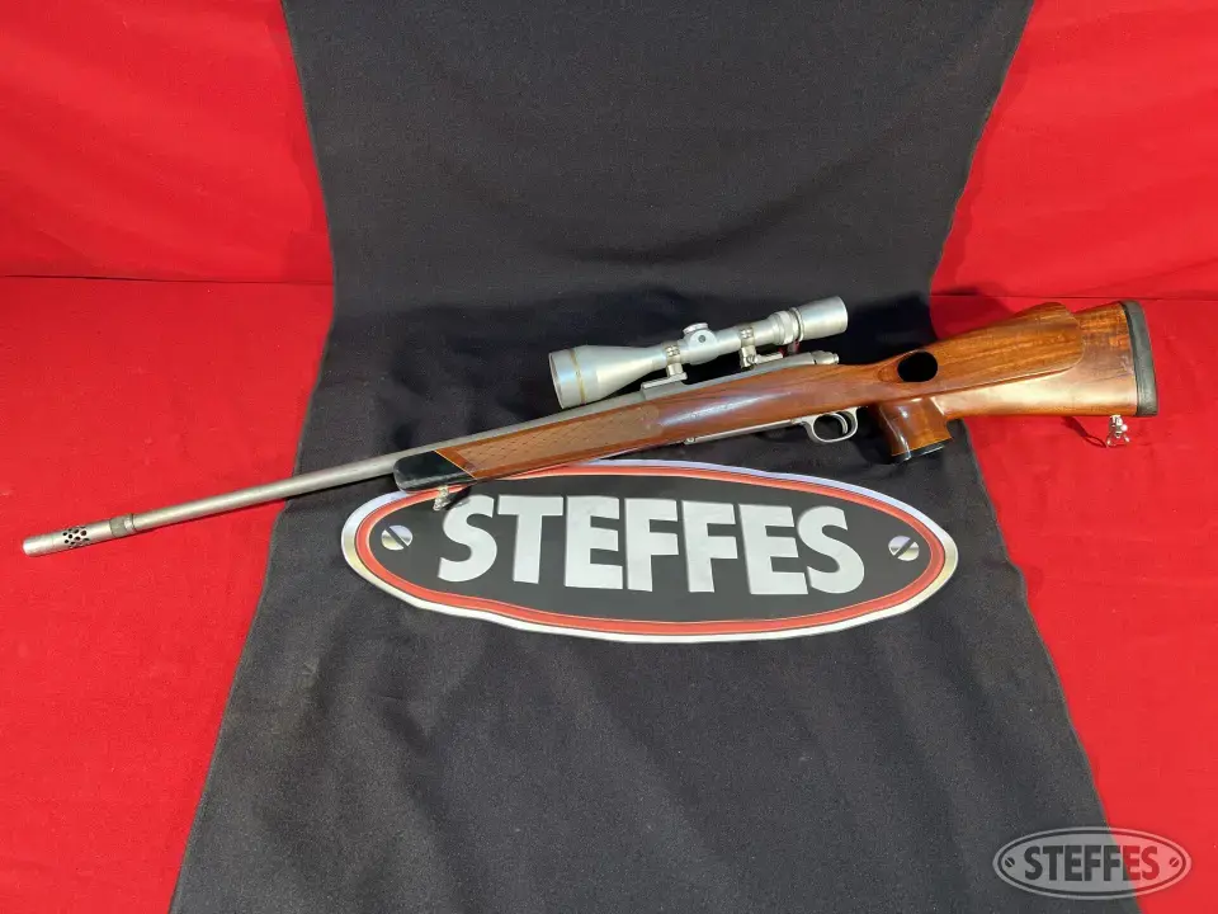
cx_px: 609
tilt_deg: -50.7
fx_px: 915
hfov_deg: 67.3
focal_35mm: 26
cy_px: 457
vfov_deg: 53.1
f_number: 1.5
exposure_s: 1/120
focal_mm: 5.7
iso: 100
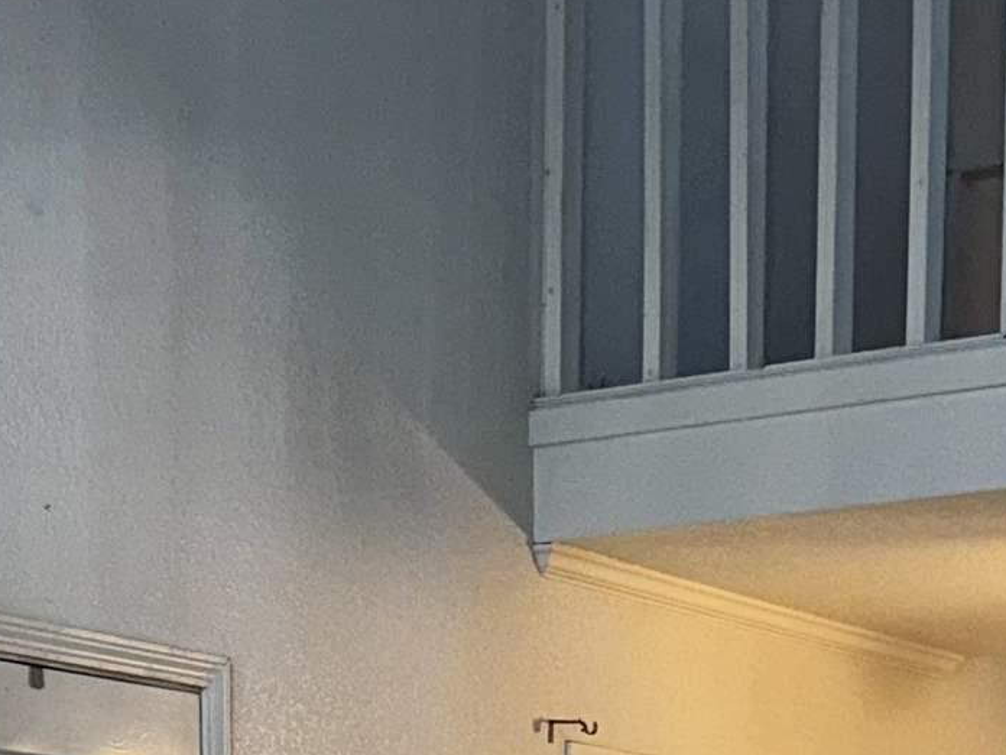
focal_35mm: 106
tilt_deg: -10.1
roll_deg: +0.1
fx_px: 3081
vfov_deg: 12.2
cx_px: 377
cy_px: 1578
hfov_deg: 18.5
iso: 64
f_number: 1.78
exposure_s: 1/27
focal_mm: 6.76
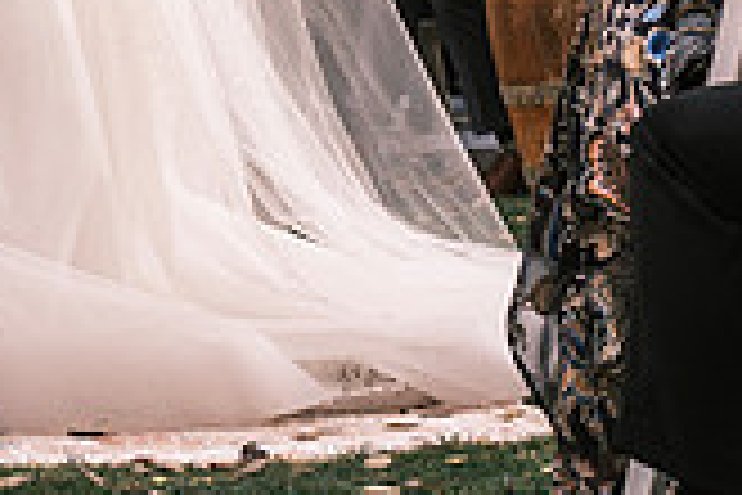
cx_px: -310
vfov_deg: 5.2
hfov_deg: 7.7
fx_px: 5420
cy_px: -277
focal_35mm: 263
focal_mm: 50
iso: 400
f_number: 3.6
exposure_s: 1/500
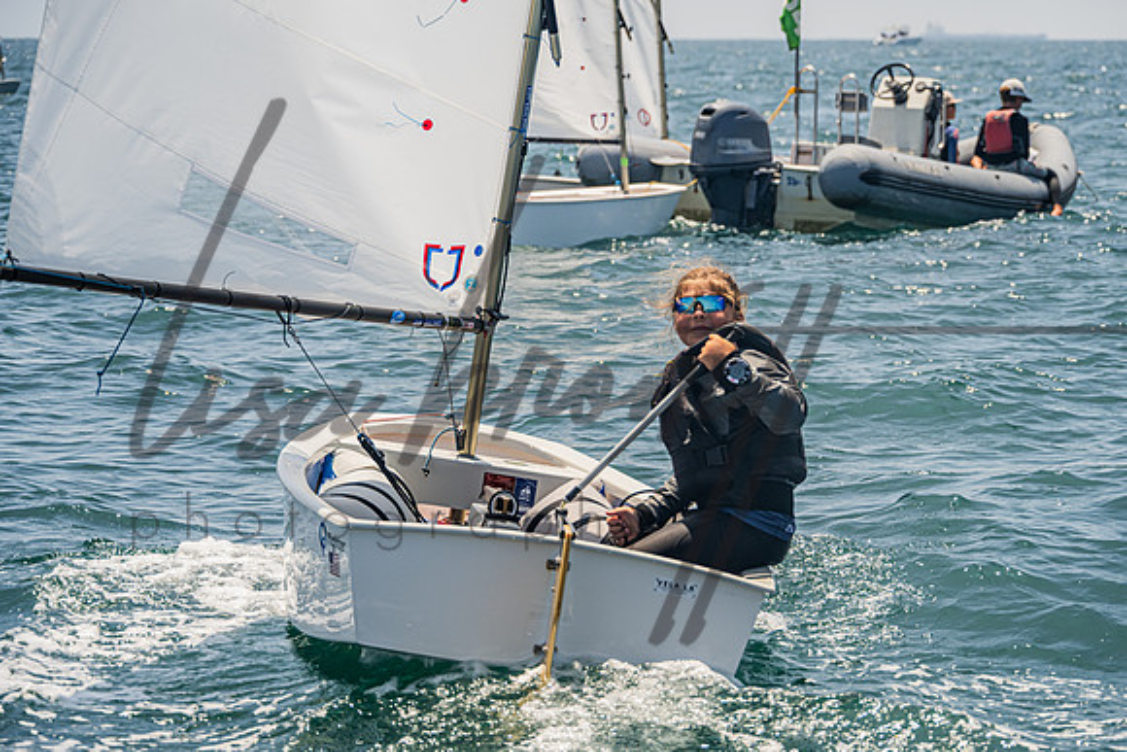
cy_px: 392
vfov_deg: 9.4
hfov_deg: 14.1
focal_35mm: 146
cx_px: 607
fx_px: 4568
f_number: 7.1
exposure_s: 1/1000
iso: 250
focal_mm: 130
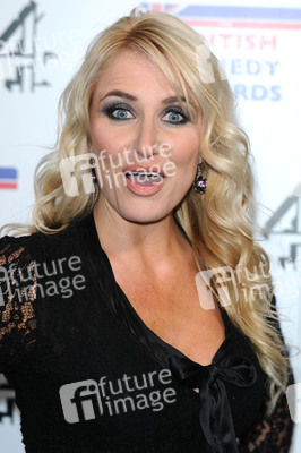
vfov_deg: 15.9
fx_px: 1621
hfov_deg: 10.6
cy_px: 226
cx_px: 150
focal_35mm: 129
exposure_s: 1/200
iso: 320
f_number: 4.5
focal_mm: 86
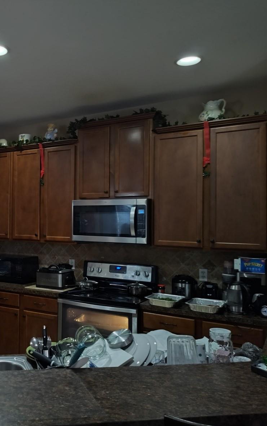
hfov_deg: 35.6
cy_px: 210
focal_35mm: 33
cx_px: 17
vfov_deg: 58.1
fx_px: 384
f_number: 1.8
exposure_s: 1/15.2
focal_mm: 5.56
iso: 506
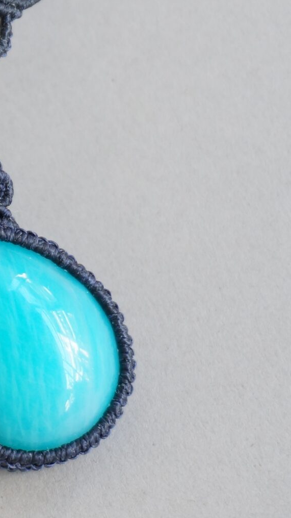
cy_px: 188
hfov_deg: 7.3
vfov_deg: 13.2
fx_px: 2226
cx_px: -174
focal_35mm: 162
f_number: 5.6
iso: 400
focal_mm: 41
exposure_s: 1/25
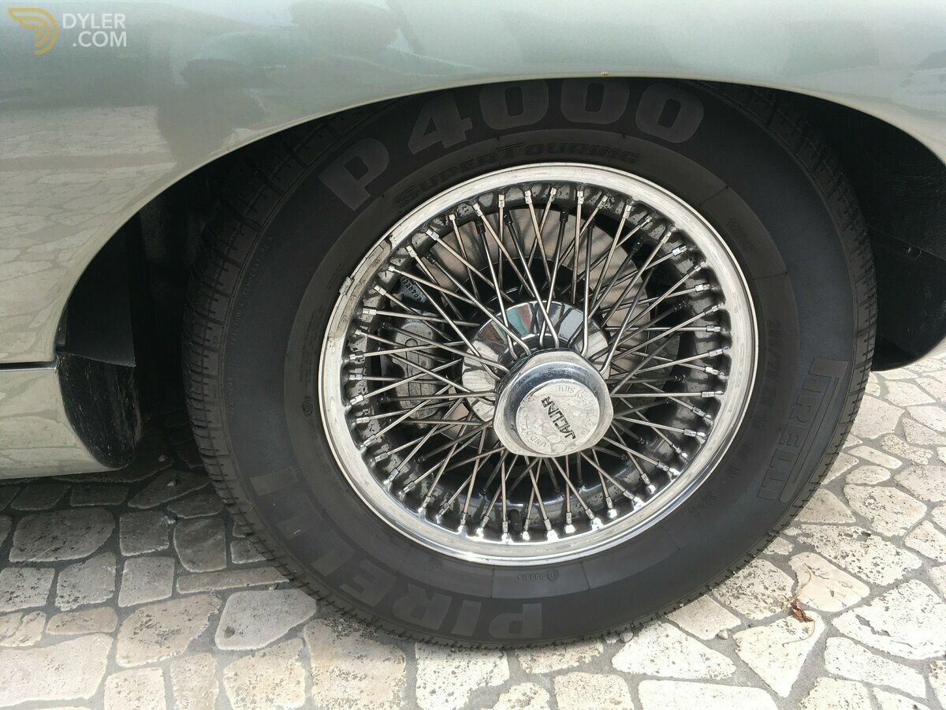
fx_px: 793
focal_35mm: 29
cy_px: 355
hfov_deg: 61.7
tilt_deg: -25.0
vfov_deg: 48.2
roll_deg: -2.0
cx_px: 473
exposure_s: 1/232
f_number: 2.2
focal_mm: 4.15
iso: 25
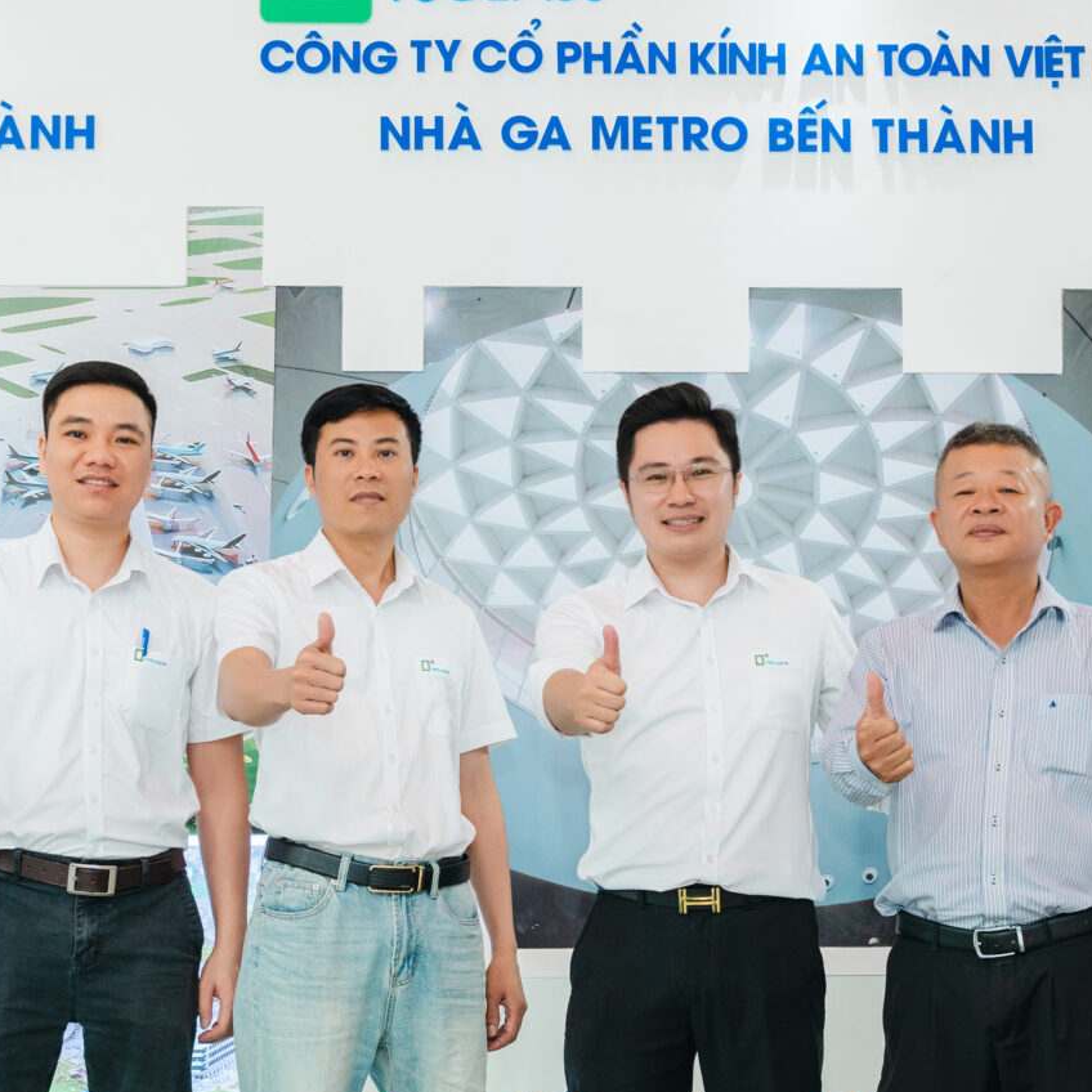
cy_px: 727
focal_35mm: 77
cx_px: 728
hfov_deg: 22.4
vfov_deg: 22.4
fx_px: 2748
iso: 640
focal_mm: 30
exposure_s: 1/125
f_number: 4
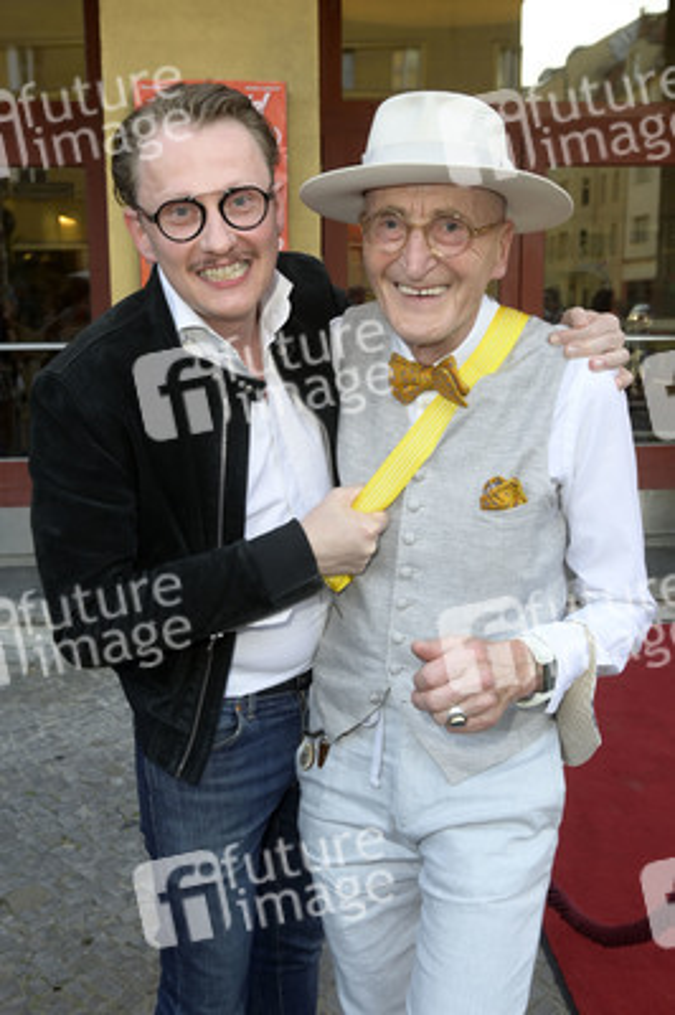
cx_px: 338
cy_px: 508
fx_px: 901
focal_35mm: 32
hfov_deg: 41.0
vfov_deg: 58.8
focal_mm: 32
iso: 640
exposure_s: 1/250
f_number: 6.3
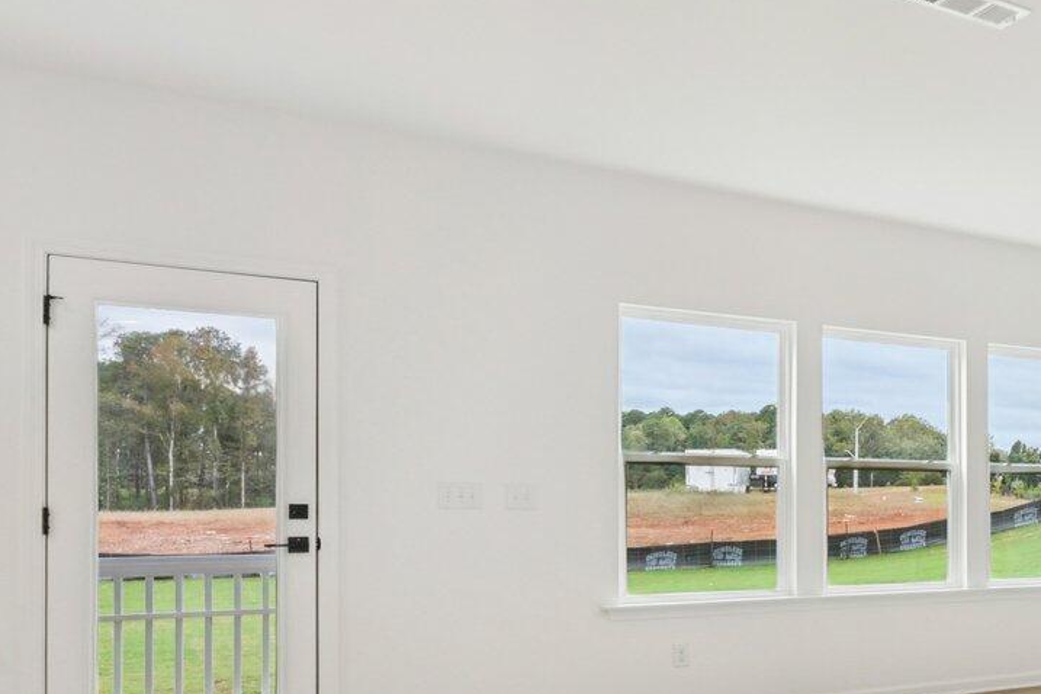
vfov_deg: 33.1
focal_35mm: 40
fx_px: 1157
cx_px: 1228
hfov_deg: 37.5
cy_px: 473
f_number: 8
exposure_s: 1/20
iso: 100
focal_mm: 14
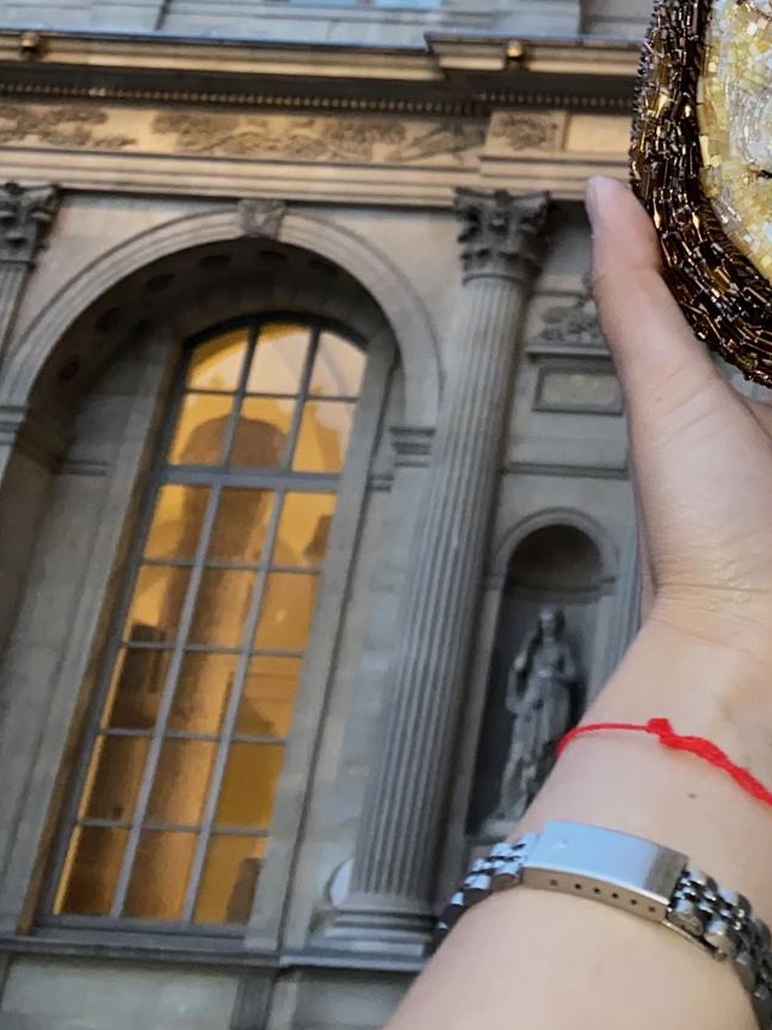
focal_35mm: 61
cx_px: 902
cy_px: -40
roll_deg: -3.2
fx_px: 1814
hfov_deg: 22.3
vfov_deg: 29.3
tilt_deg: +30.4
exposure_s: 1/13
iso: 100
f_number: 1.8
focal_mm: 4.25
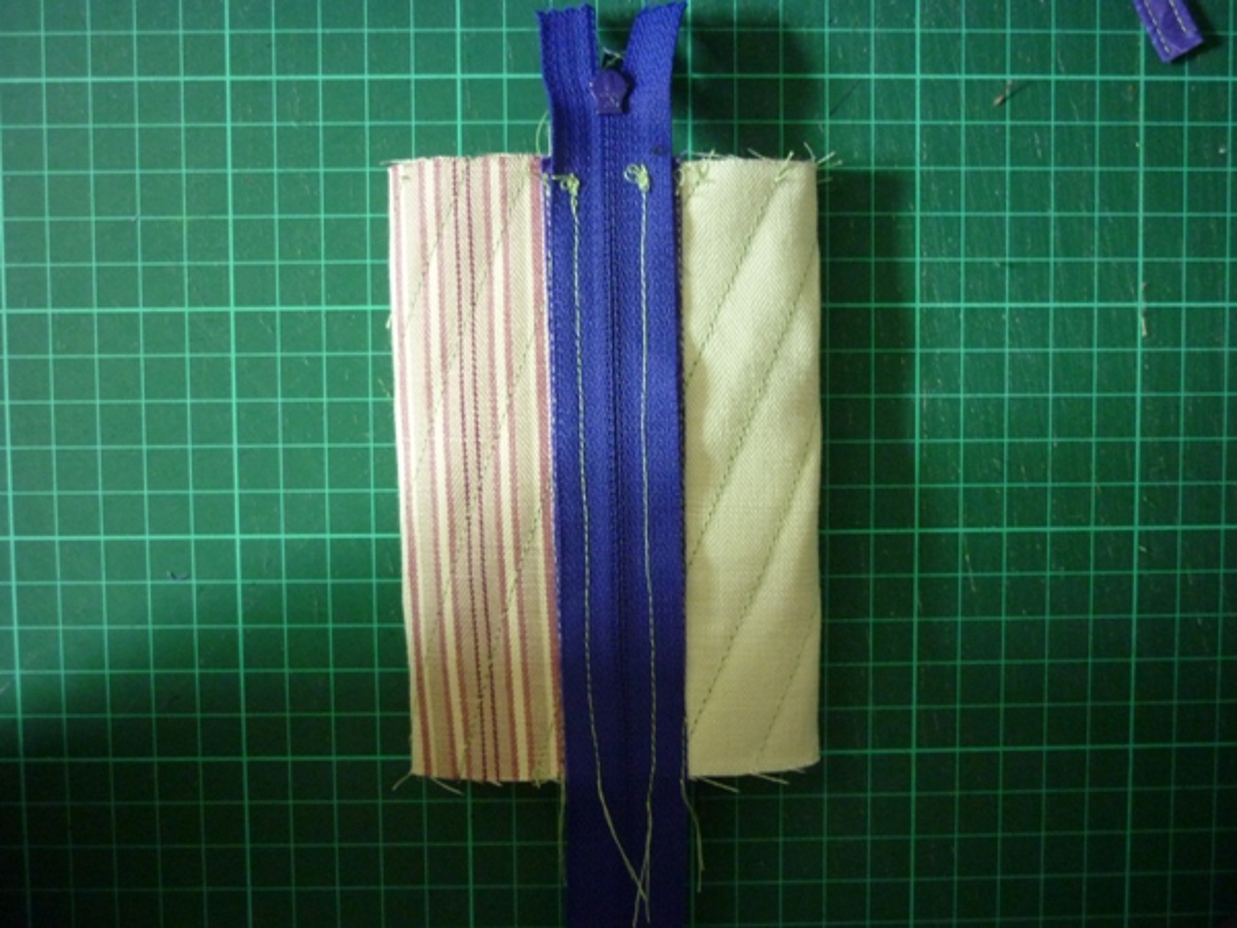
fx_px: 1179
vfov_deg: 42.9
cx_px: 618
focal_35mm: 33
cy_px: 464
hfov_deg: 55.4
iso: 400
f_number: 2.8
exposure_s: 1/13
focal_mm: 5.5
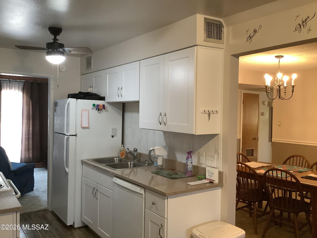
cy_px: 119
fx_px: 284
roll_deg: -0.5
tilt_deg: -2.4
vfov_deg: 45.4
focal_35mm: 31
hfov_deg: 58.4
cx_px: 158
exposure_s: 1/40
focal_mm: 3.3
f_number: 2.4
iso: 320
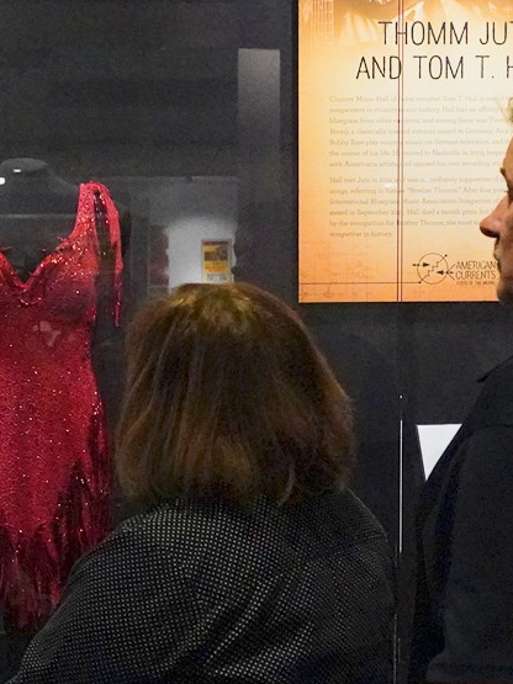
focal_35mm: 97
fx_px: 1917
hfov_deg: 15.1
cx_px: 64
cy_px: 441
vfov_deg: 20.2
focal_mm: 28
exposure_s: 1/80
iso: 16000
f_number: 4.5
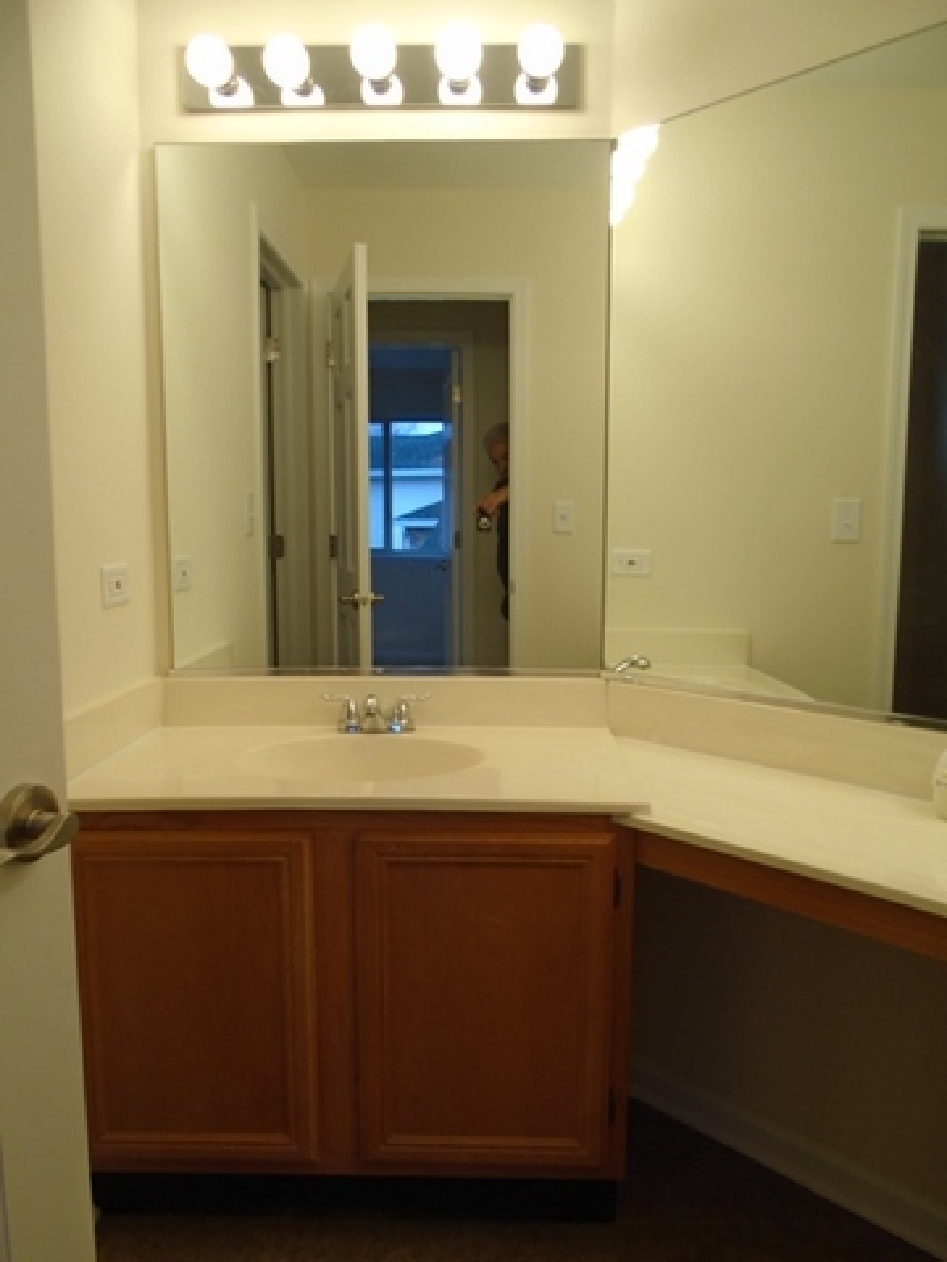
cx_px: 474
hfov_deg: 53.1
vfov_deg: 67.3
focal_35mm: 26
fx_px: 948
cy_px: 631
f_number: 3.2
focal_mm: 4.6
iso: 100
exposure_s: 1/40
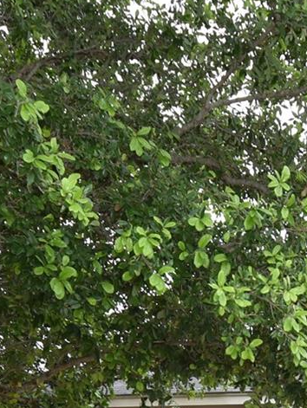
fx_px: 851
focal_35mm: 72
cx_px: 272
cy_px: 539
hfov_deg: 20.1
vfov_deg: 23.6
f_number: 5.6
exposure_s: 1/200
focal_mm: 11.5
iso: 100
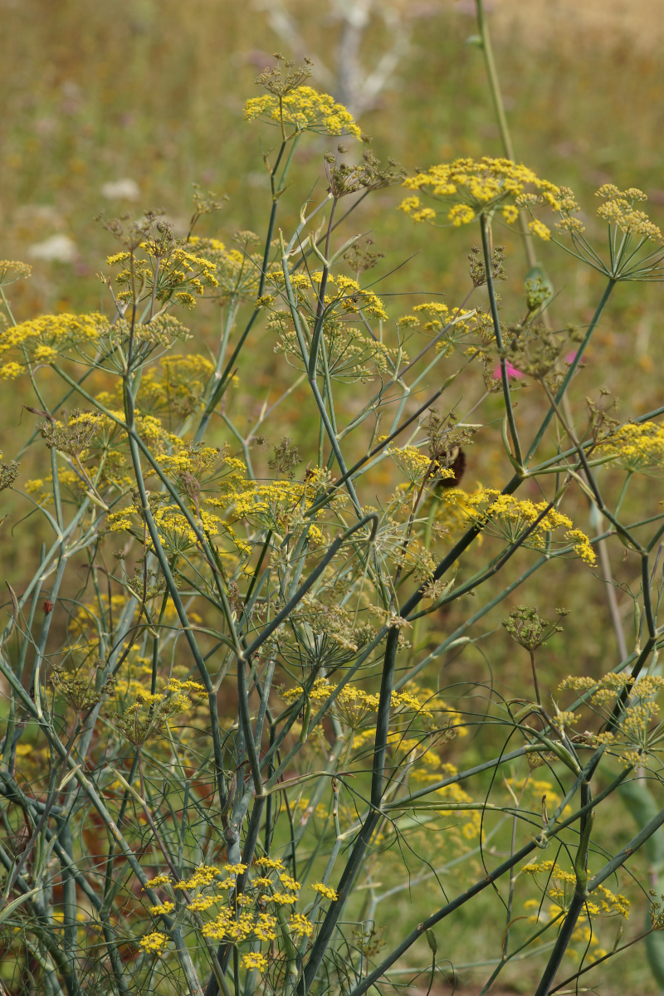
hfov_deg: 9.1
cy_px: 498
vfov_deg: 13.7
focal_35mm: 150
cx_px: 332
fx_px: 4150
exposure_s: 1/400
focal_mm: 100
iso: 100
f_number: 6.3
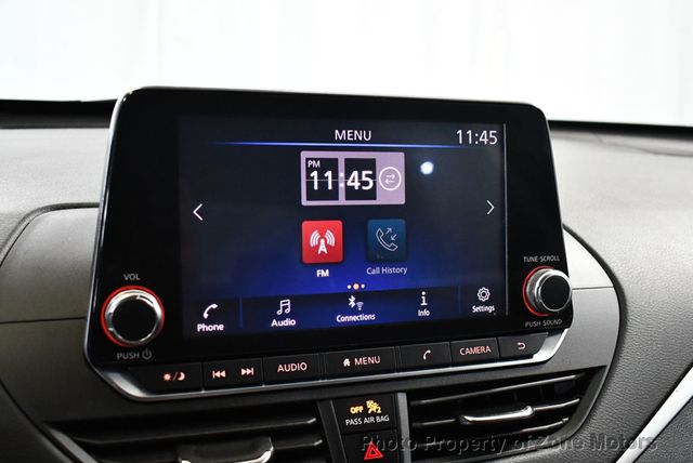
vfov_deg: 36.9
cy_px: 232
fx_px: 694
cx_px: 346
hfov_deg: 53.1
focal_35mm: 36
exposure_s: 1/80
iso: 3200
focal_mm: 18
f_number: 3.5
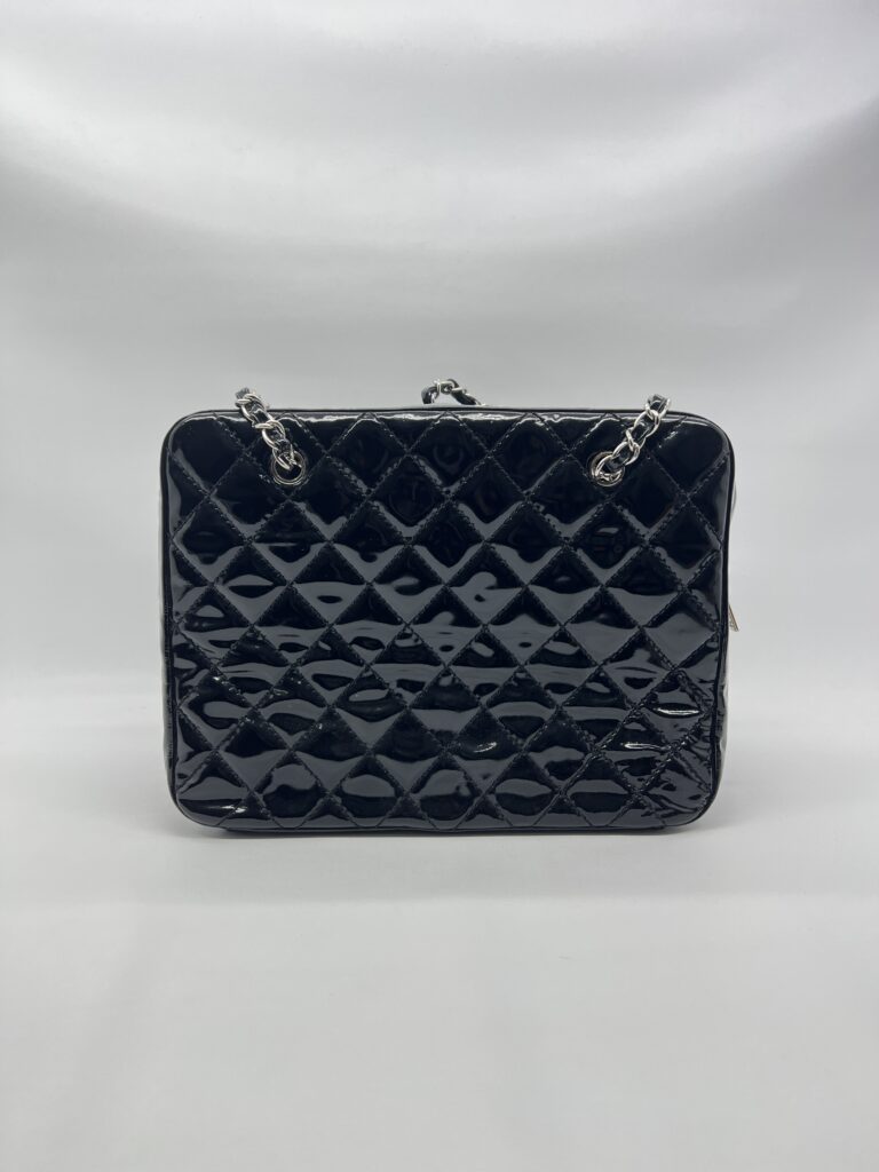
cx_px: 440
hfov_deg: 53.1
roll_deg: +0.0
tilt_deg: -5.7
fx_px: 880
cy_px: 586
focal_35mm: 26
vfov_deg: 67.3
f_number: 1.5
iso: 40
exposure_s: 1/100
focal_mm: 5.7
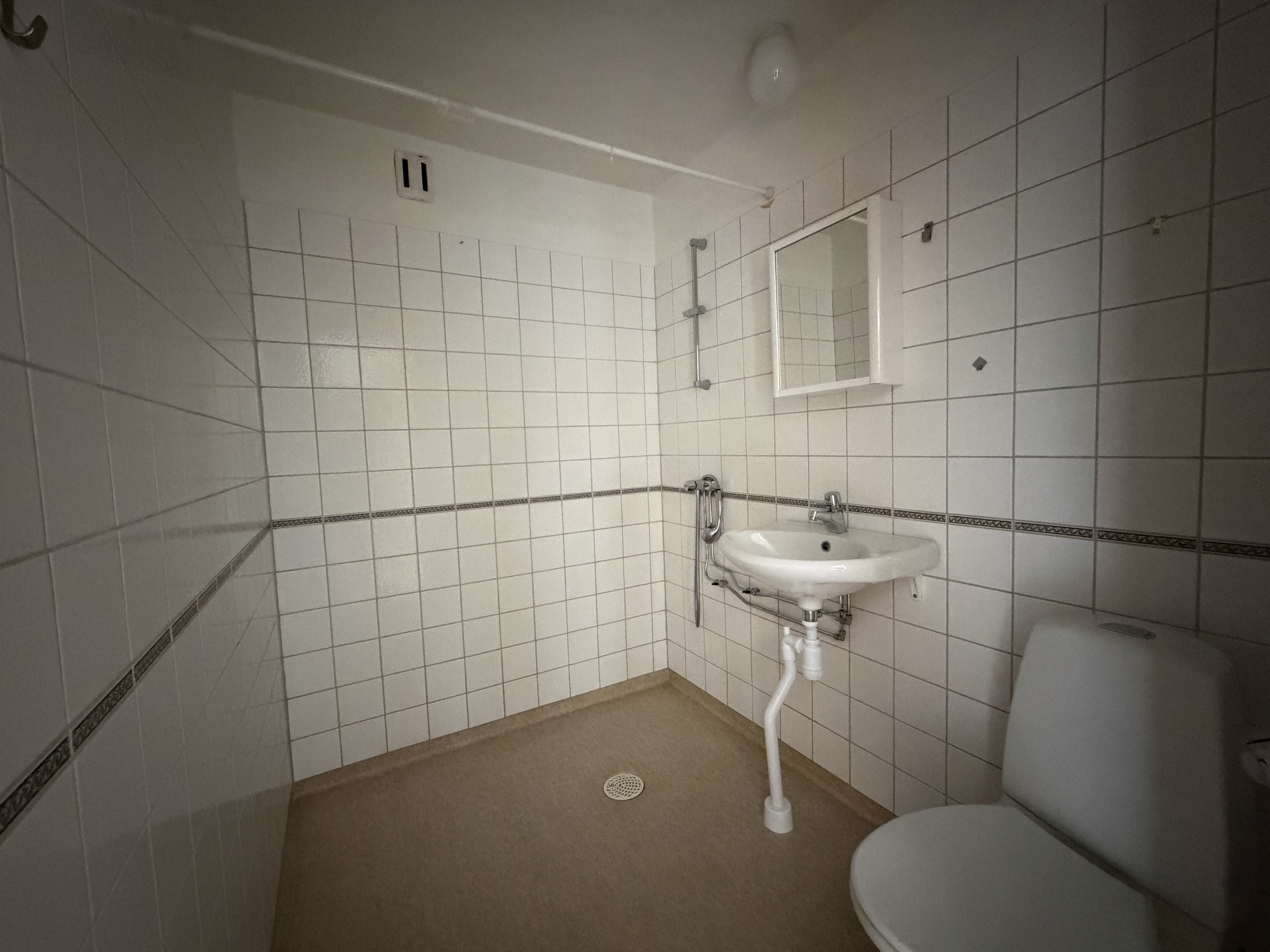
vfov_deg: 85.7
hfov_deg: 102.1
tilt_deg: -3.9
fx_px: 514
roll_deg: +2.2
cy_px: 476
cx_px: 635
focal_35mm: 14
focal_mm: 2.22
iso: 1600
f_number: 2.2
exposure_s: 1/36
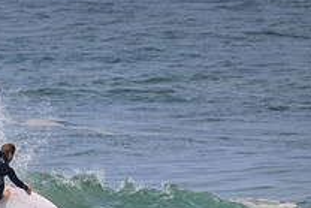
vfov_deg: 0.8
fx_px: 14679
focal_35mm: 1698
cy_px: 242
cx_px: 31
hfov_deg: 1.2
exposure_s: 1/2000
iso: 560
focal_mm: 610
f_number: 11
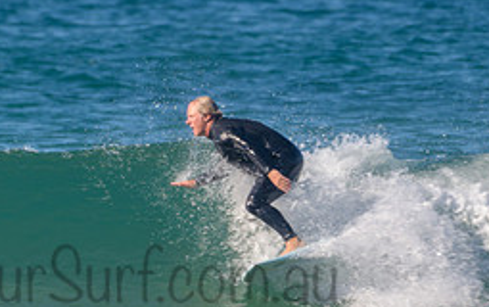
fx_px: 18918
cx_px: 260
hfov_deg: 1.5
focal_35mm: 1418
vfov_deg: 0.9
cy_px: 174
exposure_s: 1/250
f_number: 5.6
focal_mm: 500
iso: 31
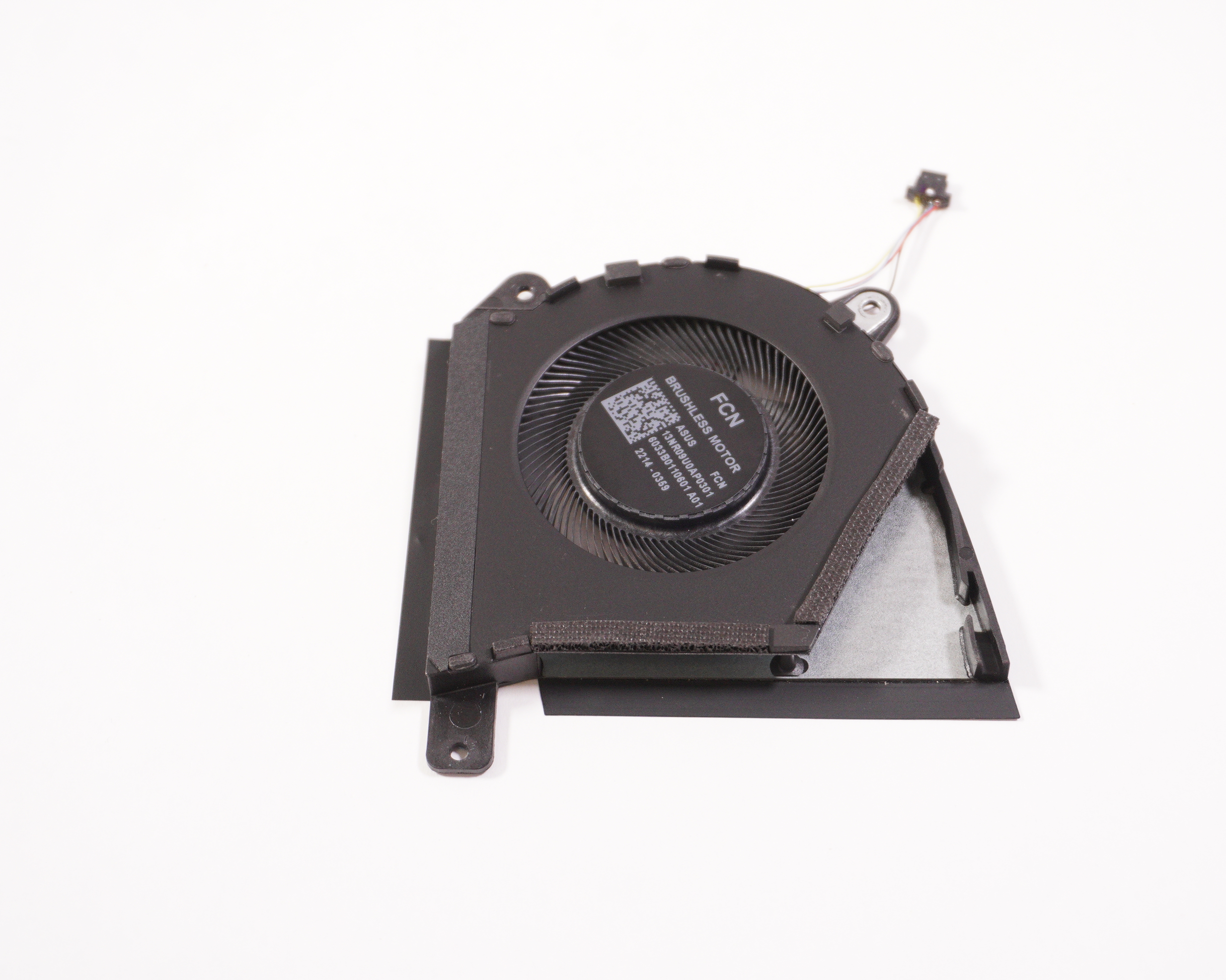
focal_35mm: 57
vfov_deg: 26.9
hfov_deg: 33.2
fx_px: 2053
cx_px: 697
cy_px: 492
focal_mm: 33
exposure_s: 1/200
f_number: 5.6
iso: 1000
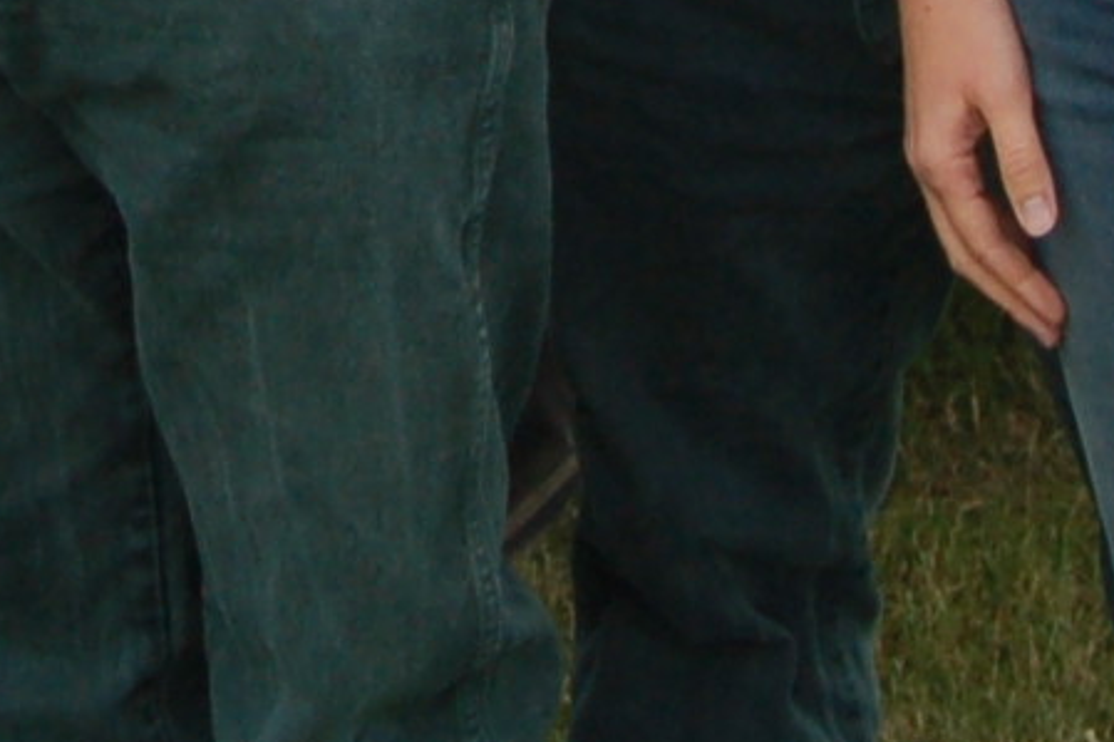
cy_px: -1186
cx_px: -278
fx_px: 8073
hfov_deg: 7.8
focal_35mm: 261
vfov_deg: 5.1
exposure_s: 1/200
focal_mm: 26
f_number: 7.1
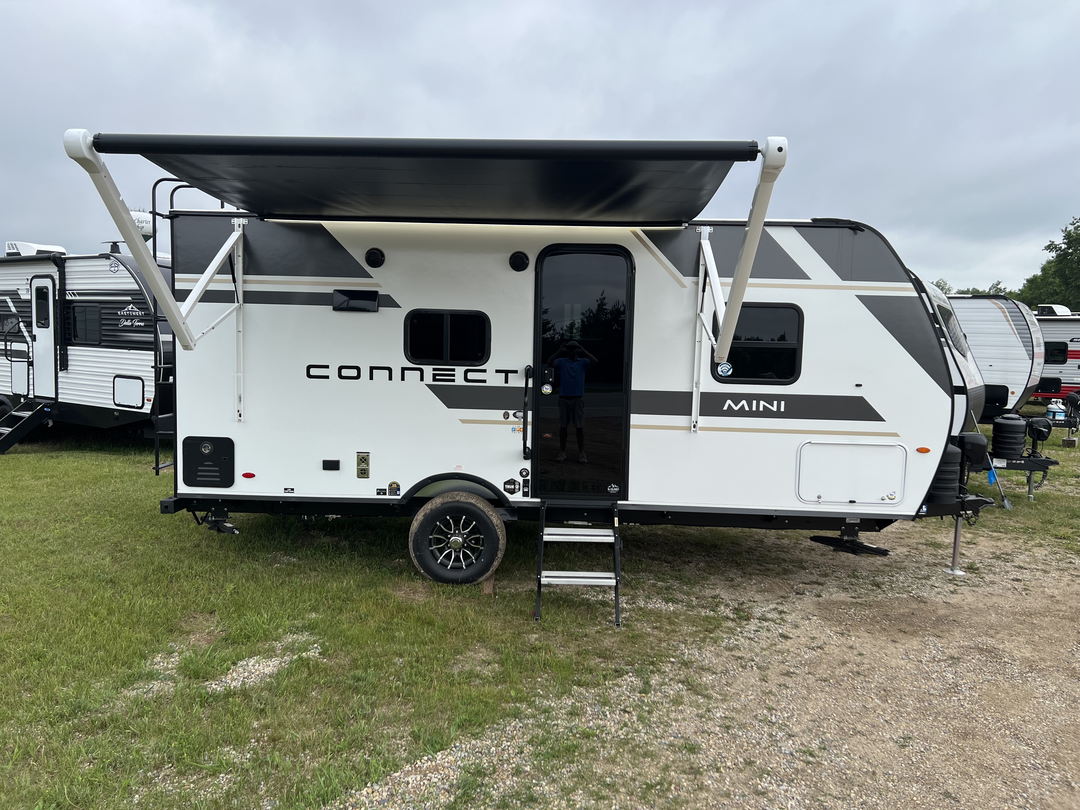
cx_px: 540
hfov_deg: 67.3
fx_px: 811
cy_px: 405
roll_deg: +0.2
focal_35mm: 26
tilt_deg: -5.7
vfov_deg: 53.1
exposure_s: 1/1344
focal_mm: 5.7
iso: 50
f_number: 1.5
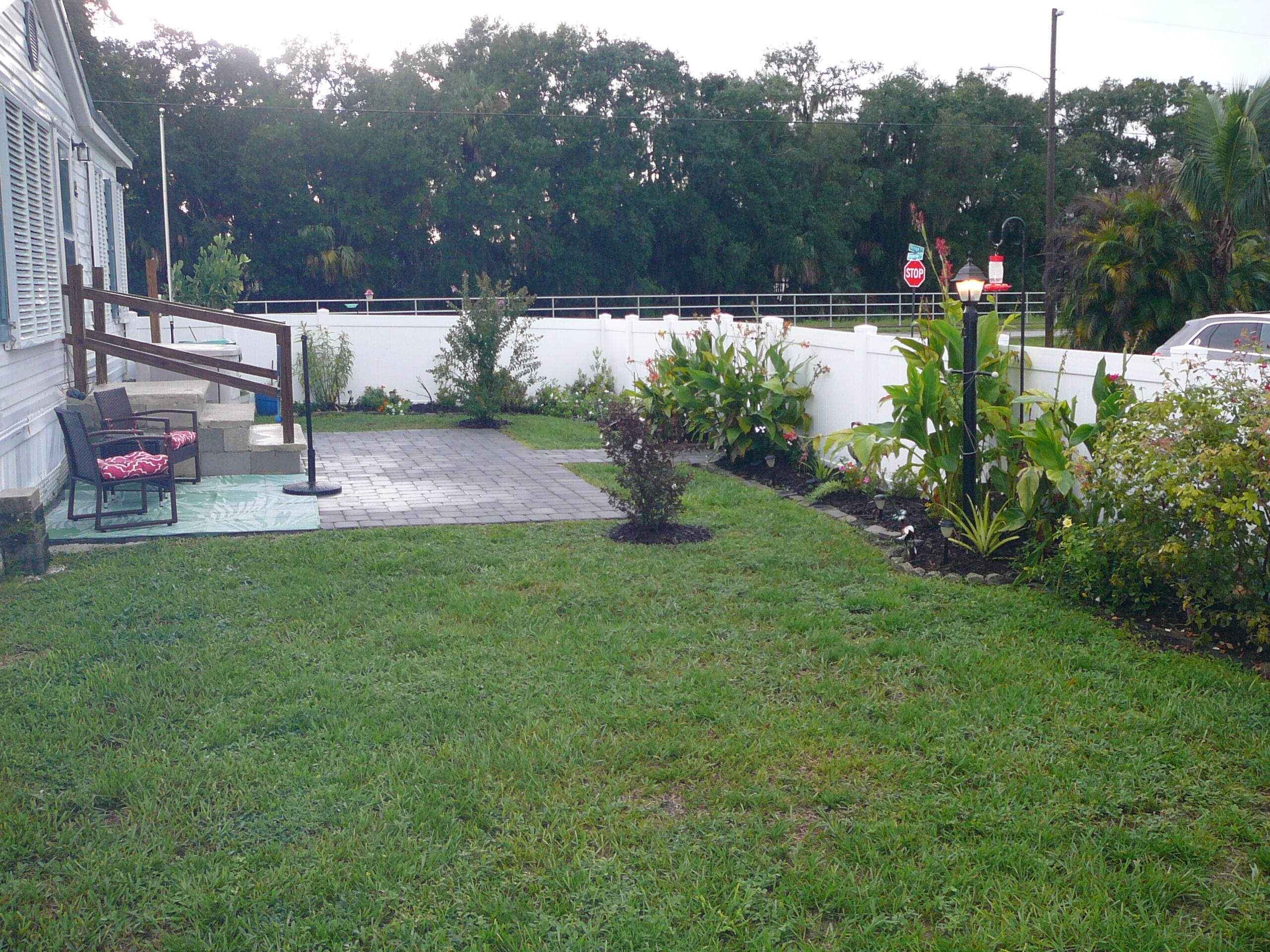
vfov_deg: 40.7
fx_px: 1284
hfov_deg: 52.6
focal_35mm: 35
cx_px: 635
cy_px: 476
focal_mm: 5.2
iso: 100
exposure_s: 1/30
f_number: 2.8
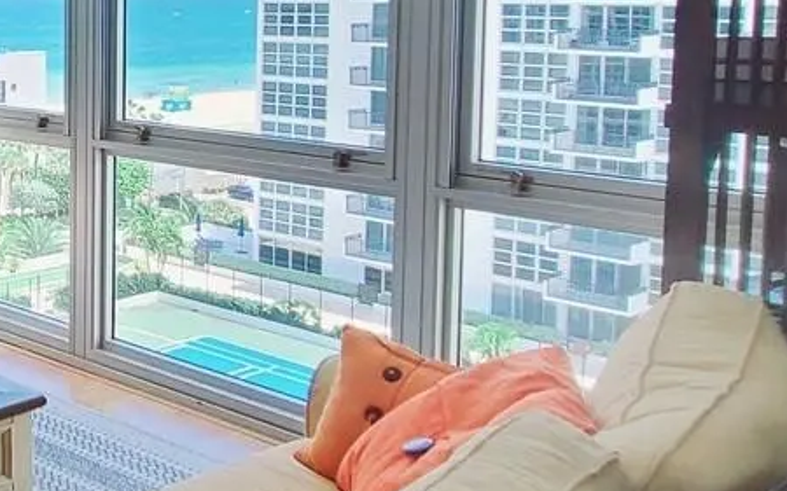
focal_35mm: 49
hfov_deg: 31.7
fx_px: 1051
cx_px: -231
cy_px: 70
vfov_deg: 25.7
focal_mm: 2.2
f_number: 2.2
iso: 50
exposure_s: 1/156
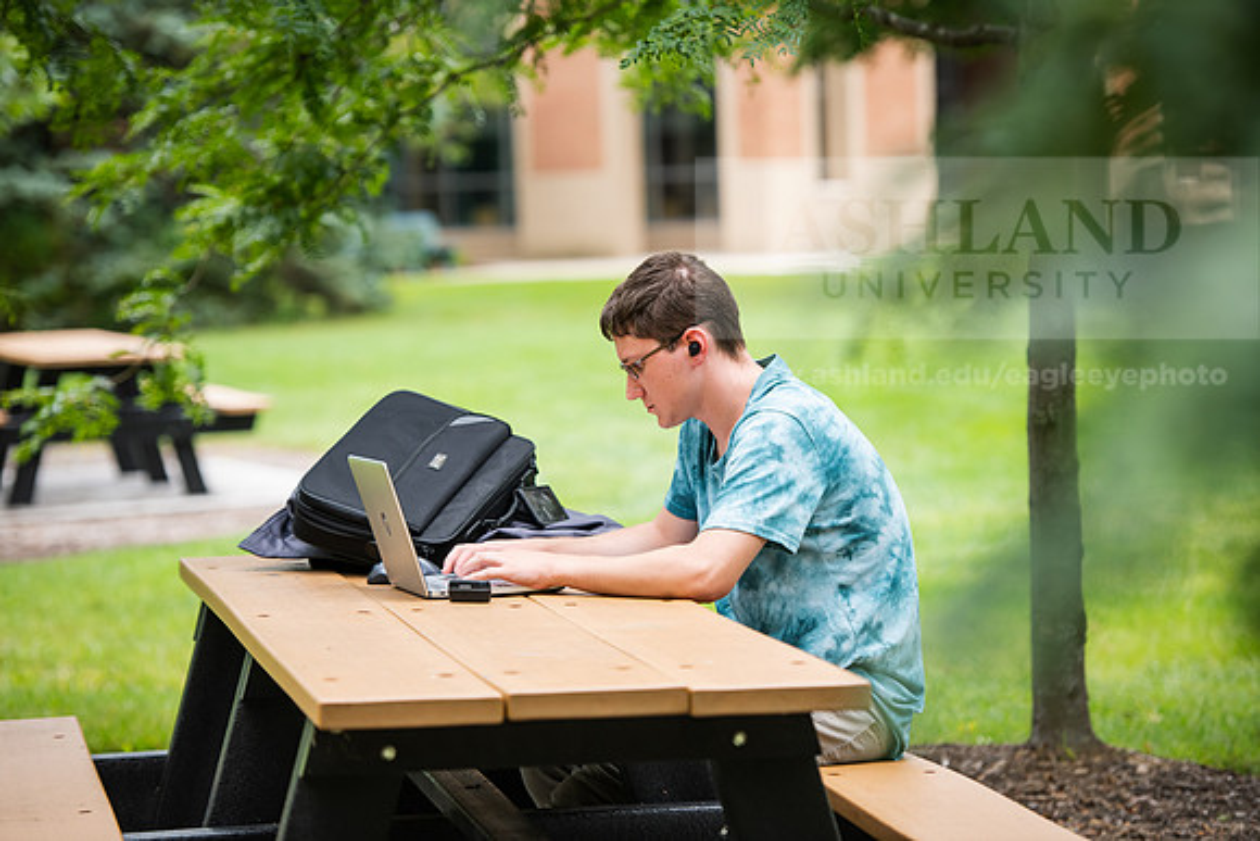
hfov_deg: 16.4
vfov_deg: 11.0
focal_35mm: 125
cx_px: 630
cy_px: 420
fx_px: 4376
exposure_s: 1/400
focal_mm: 125
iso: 320
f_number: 3.5
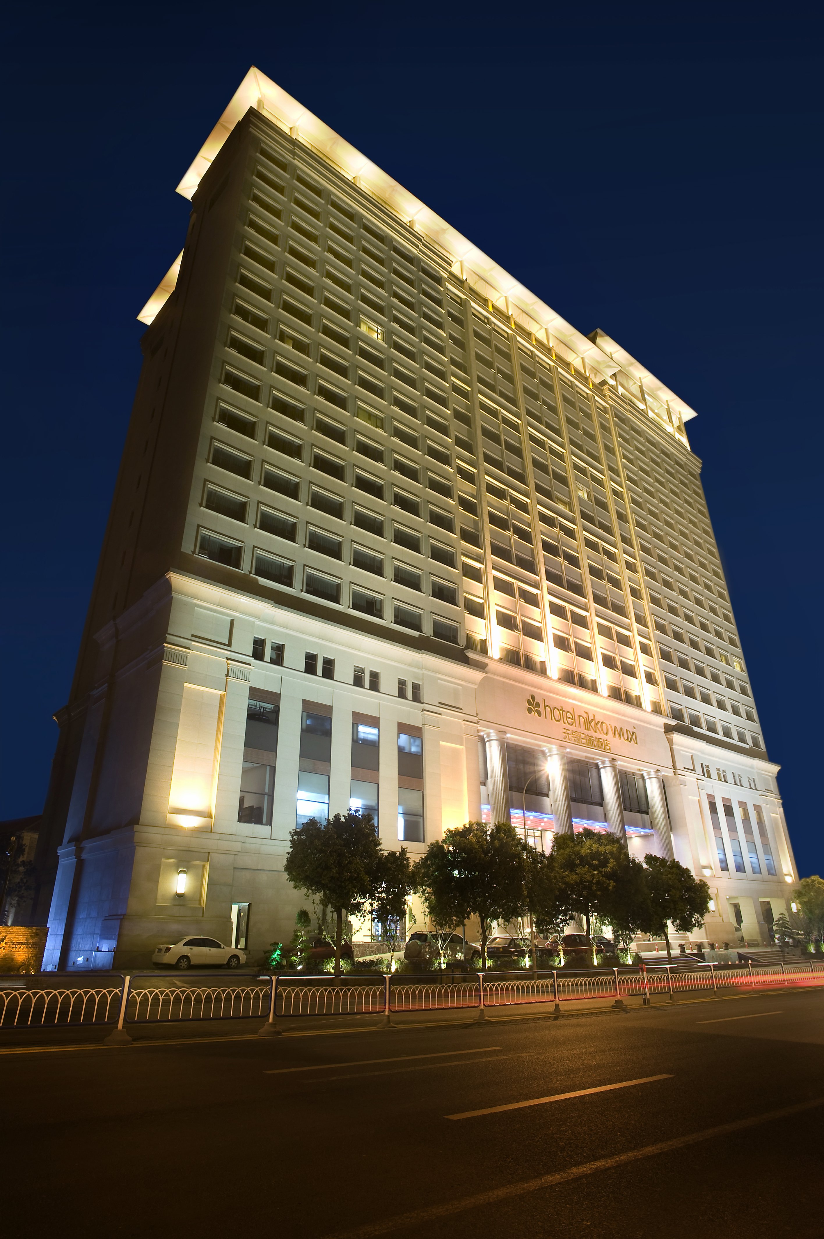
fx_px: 584
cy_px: 620
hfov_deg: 70.4
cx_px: 412
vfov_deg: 93.3
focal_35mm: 17
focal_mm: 17
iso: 100
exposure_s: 5
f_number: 11
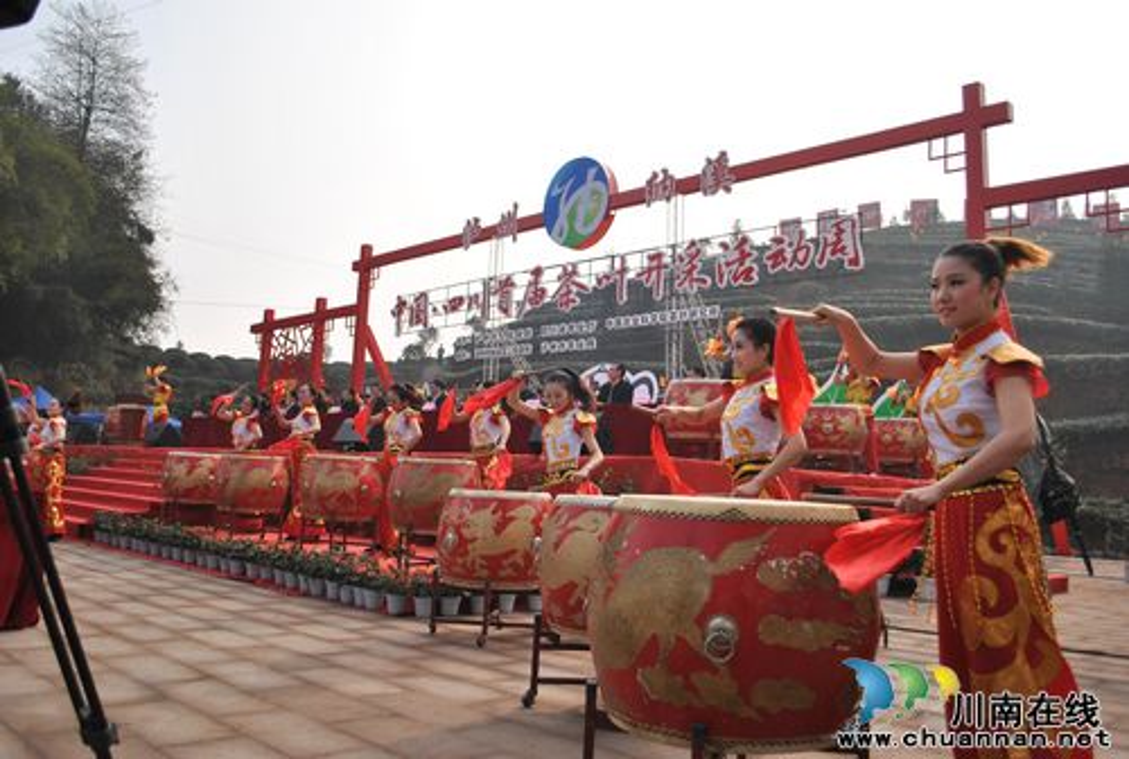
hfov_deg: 61.8
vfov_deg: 43.8
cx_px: 564
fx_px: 943
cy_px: 380
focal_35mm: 30
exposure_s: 1/2000
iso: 200
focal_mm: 20
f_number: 3.8
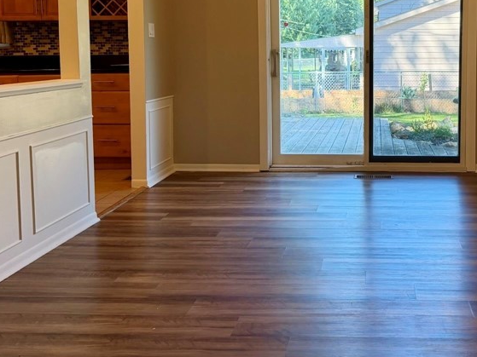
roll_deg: +0.6
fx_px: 606
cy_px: 99
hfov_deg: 41.6
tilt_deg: -4.8
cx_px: 360
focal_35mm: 44
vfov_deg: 32.4
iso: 200
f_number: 1.78
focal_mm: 6.76
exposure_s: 1/212
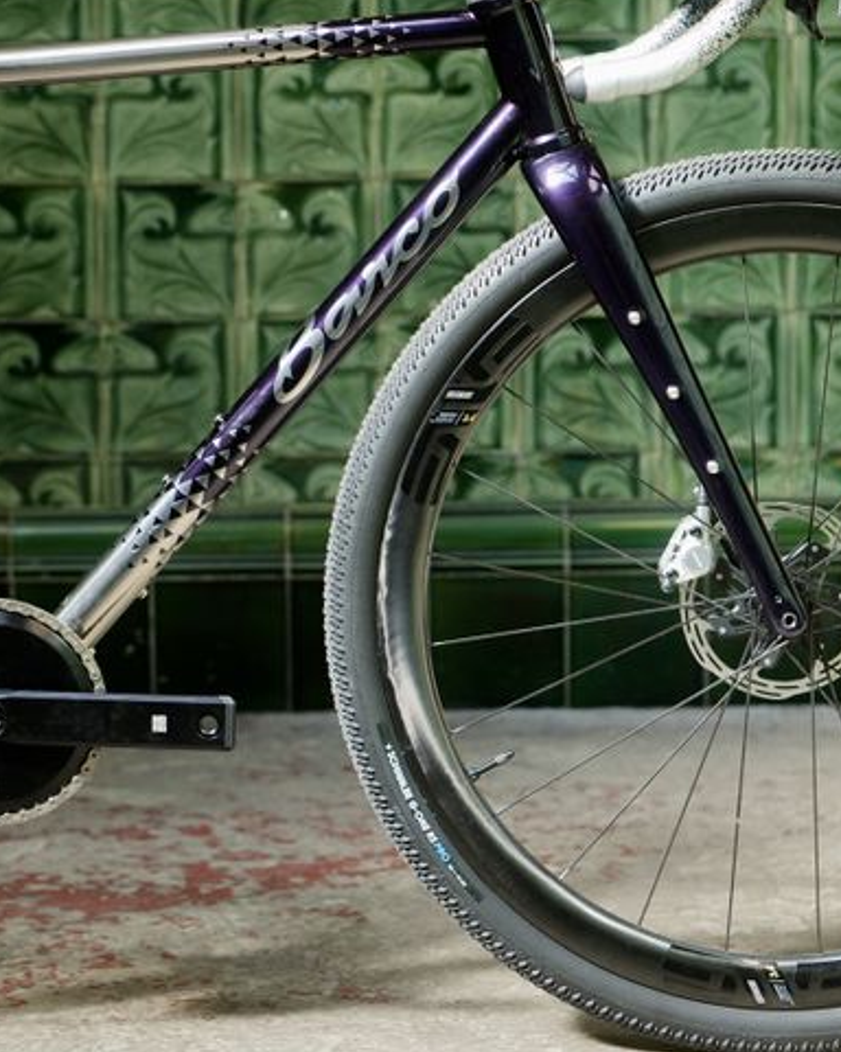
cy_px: 378
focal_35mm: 125
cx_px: 269
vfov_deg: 15.4
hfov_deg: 12.3
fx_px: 3889
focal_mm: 50
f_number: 2.5
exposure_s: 1/125
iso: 100
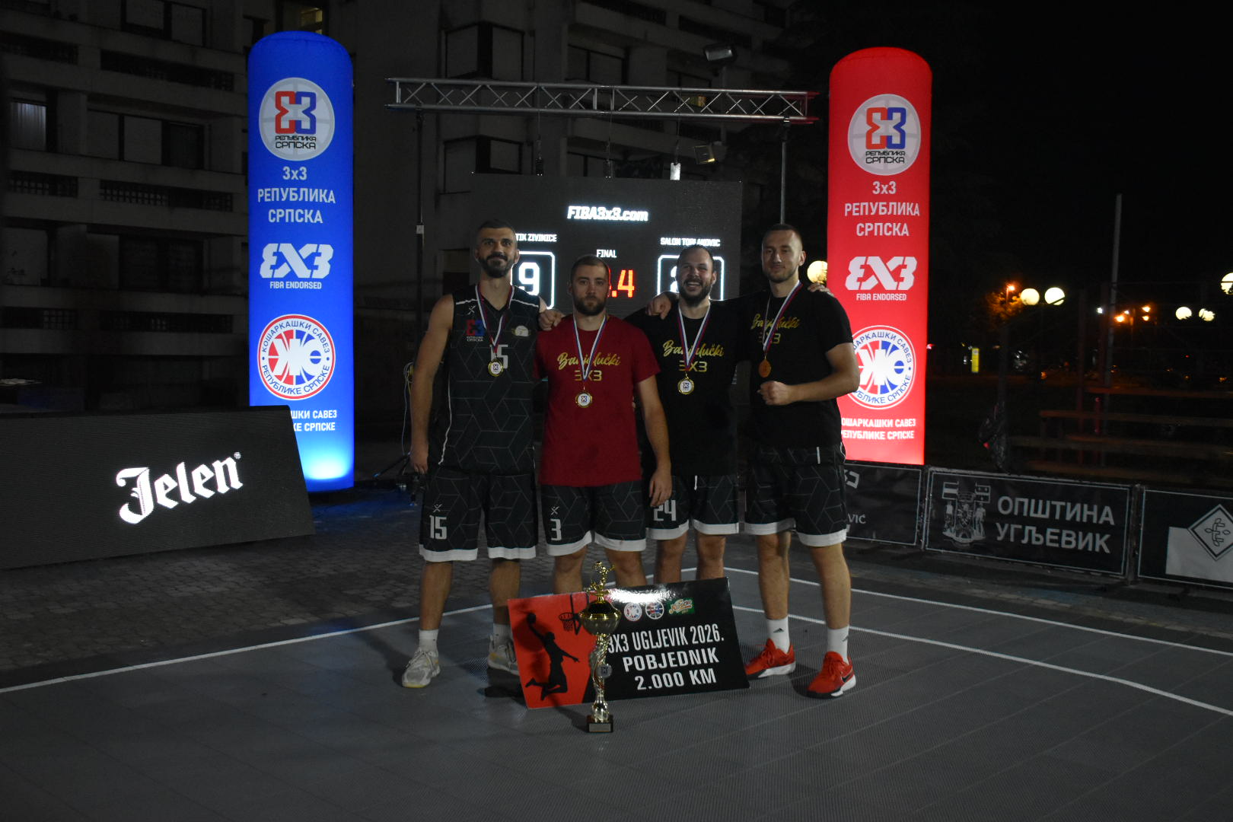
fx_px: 1284
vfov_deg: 35.5
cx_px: 616
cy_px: 411
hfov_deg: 51.3
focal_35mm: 38
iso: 3200
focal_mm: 25
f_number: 4
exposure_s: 1/200
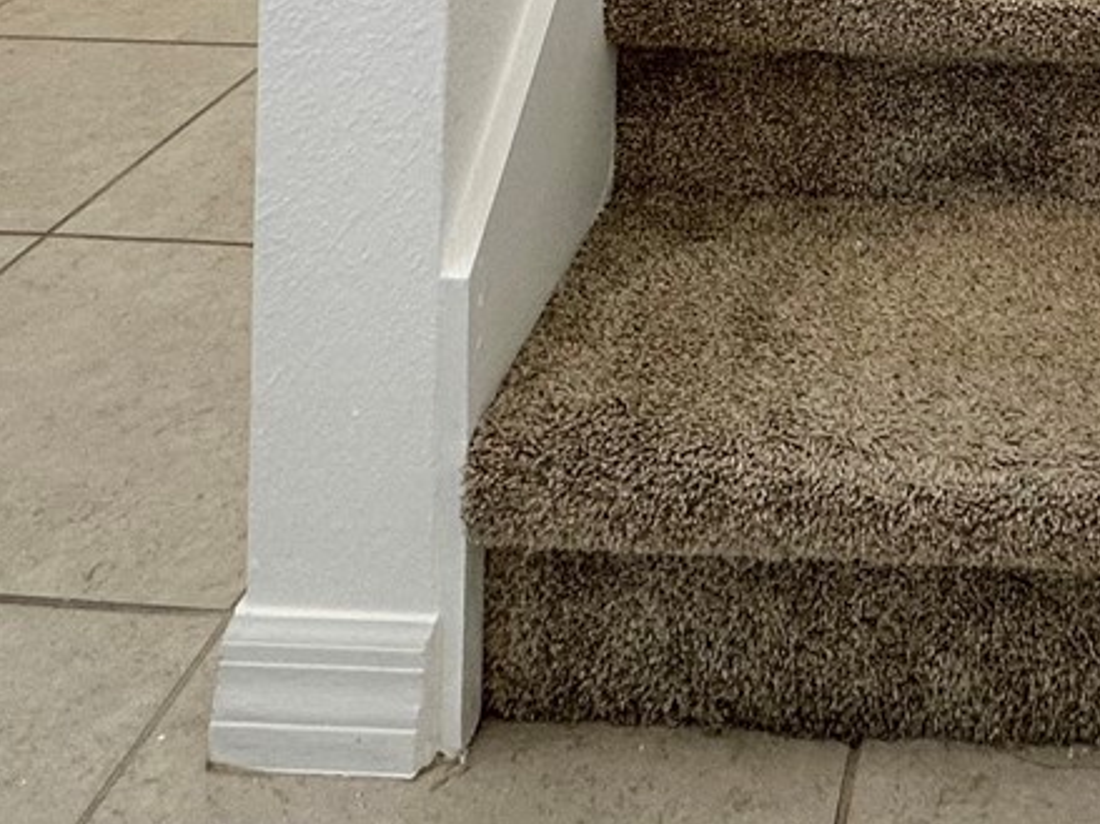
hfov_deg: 34.9
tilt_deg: +1.6
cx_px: 1032
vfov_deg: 20.2
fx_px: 1620
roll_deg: -0.2
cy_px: -674
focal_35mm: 51
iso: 125
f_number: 2.2
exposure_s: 1/120
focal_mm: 2.22
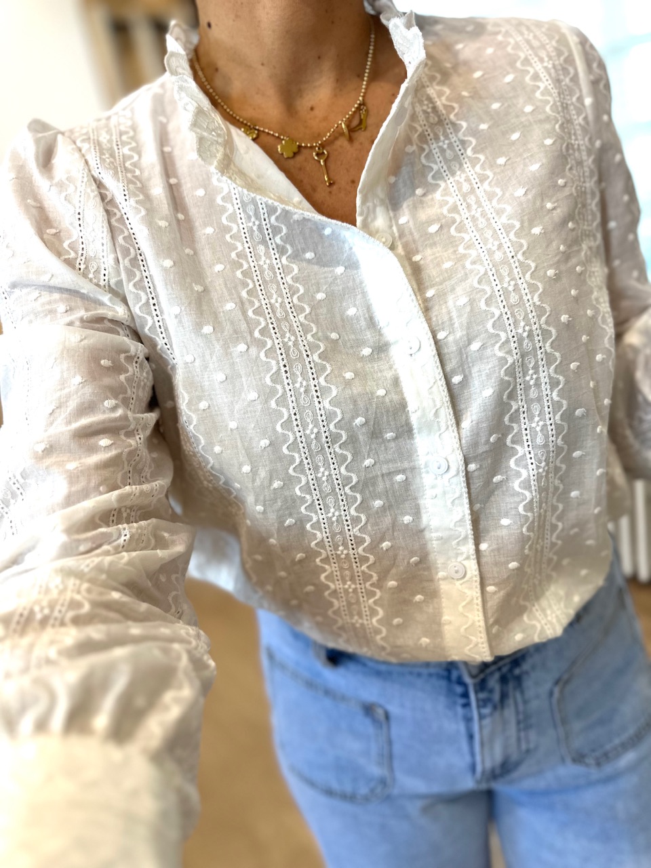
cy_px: 434
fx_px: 602
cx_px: 326
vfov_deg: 71.6
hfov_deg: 56.8
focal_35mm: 24
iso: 200
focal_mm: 6.86
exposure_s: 1/121
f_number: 1.78
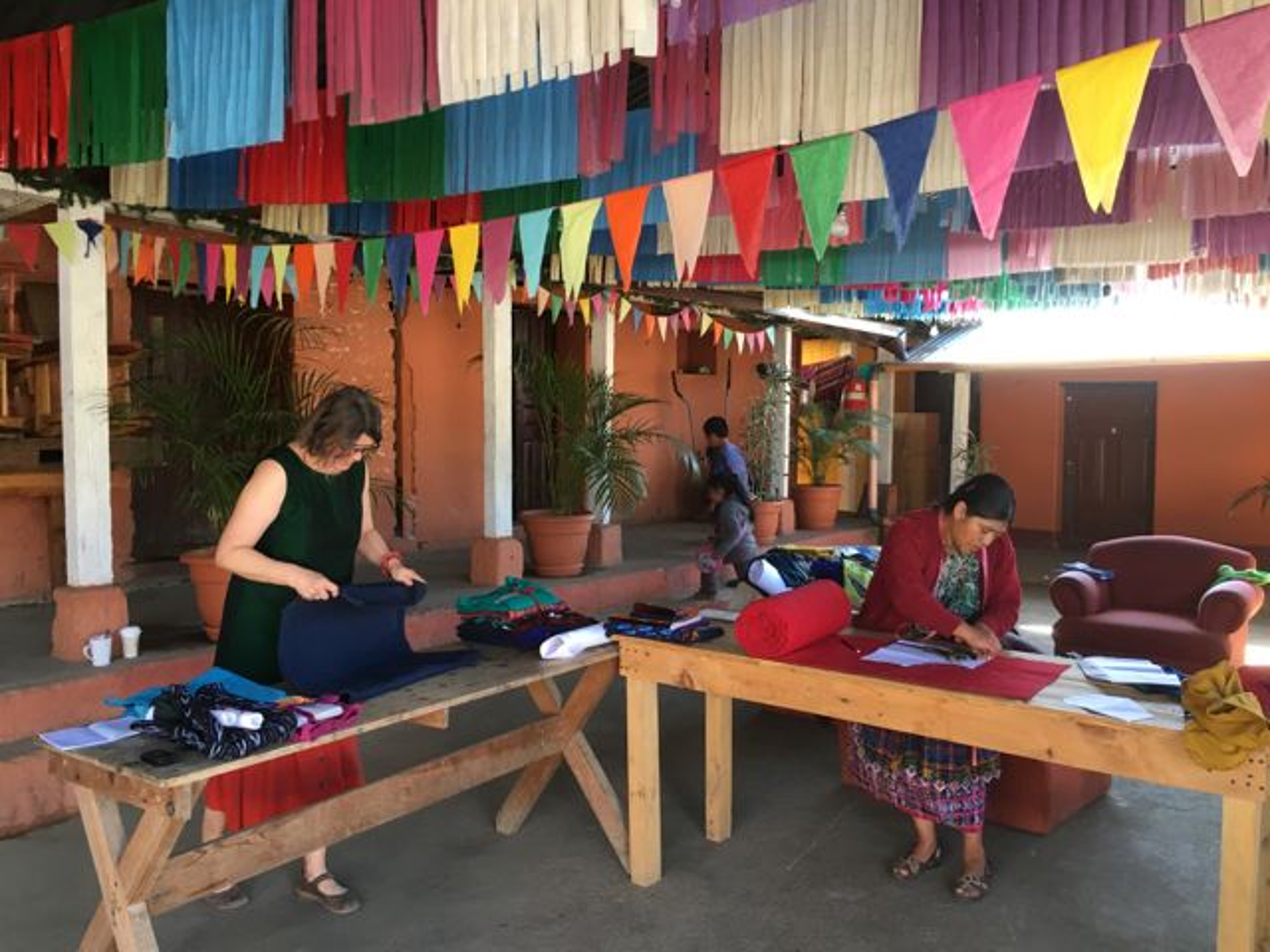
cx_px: 635
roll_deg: -1.3
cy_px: 476
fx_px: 1064
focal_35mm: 29
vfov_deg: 48.2
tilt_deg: -4.0
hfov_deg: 61.7
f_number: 2.2
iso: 32
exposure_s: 1/30
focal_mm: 4.15
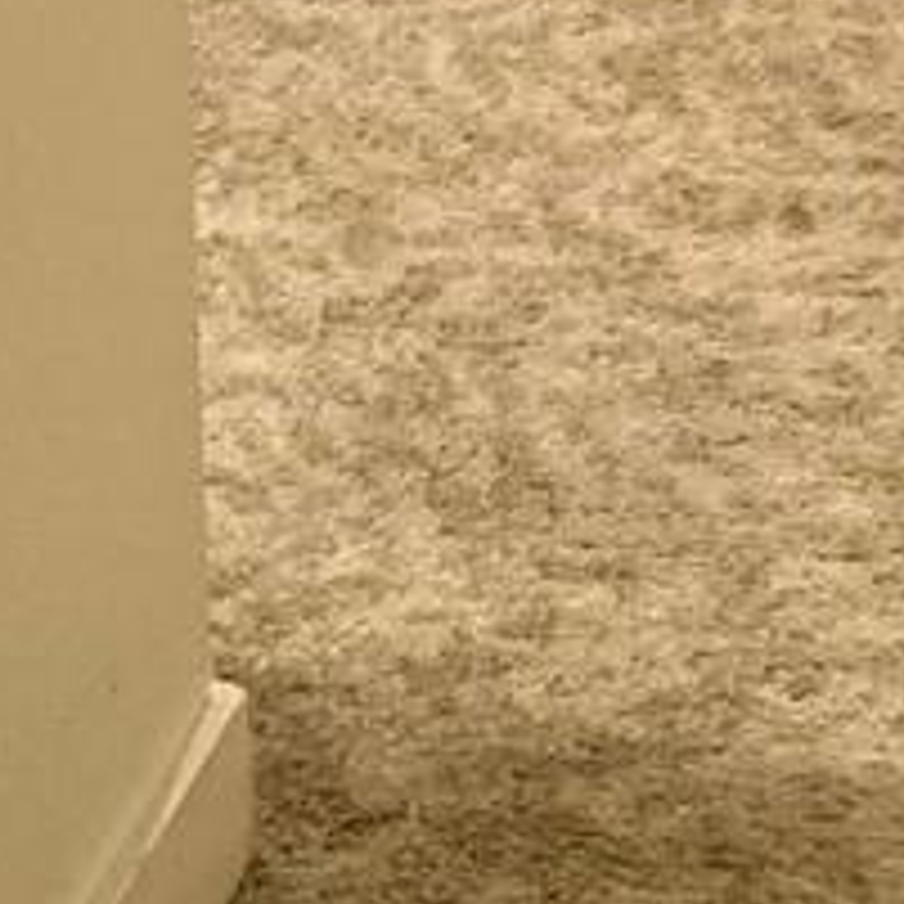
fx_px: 5407
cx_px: -315
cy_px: -1250
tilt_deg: -12.3
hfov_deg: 9.4
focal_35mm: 183
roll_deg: +1.8
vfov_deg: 8.7
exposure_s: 1/60
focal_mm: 4.25
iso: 320
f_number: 1.8
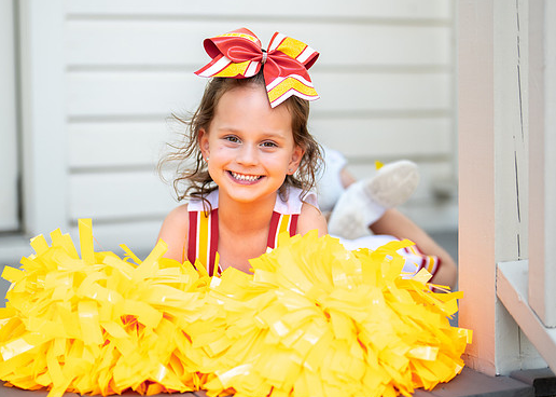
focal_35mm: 73
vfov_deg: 19.5
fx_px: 1152
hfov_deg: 27.1
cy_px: 180
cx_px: 248
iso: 100
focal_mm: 50
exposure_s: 1/2500
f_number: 1.2
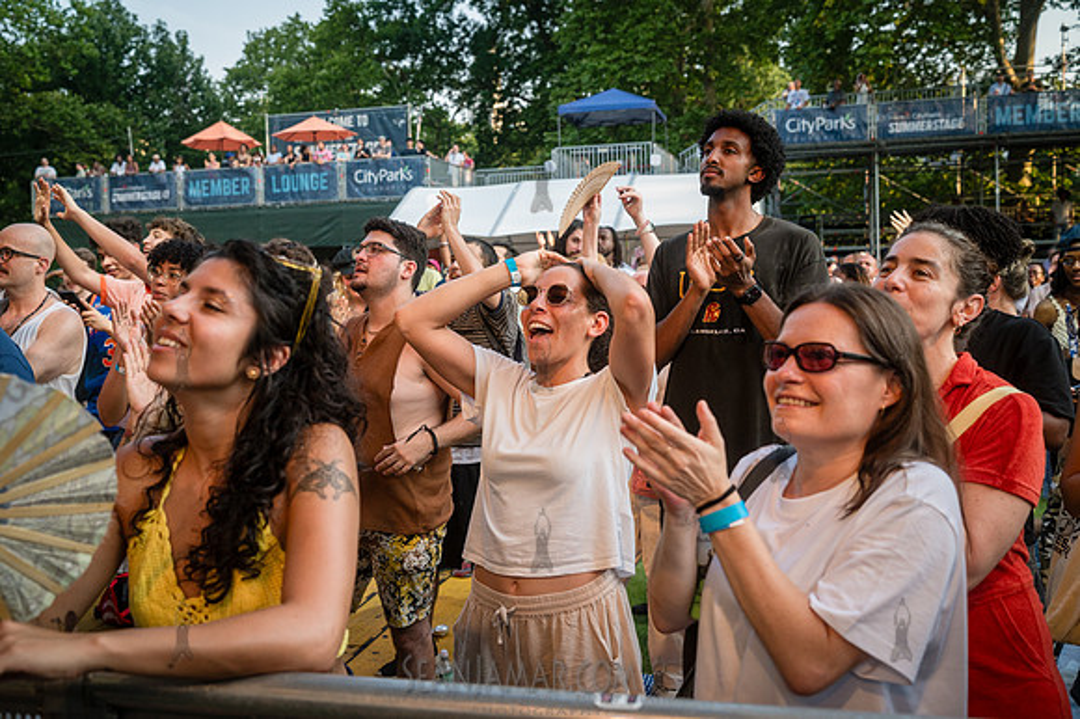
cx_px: 540
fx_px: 1049
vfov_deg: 37.8
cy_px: 360
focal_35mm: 35
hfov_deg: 54.5
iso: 1000
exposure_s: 1/640
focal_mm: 35
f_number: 4.5
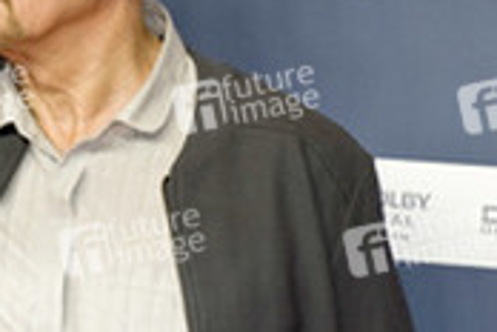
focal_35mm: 238
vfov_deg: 5.8
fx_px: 3285
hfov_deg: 8.5
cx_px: -117
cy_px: 29
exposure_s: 1/200
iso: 1000
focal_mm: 92
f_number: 5
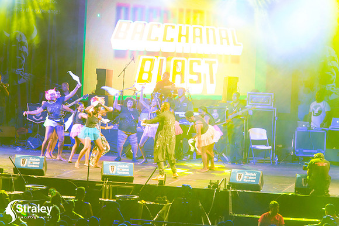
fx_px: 2353
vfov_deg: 5.5
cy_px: 113
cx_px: 170
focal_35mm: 250
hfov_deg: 8.2
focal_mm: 250
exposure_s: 1/60
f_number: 5.6
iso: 2500
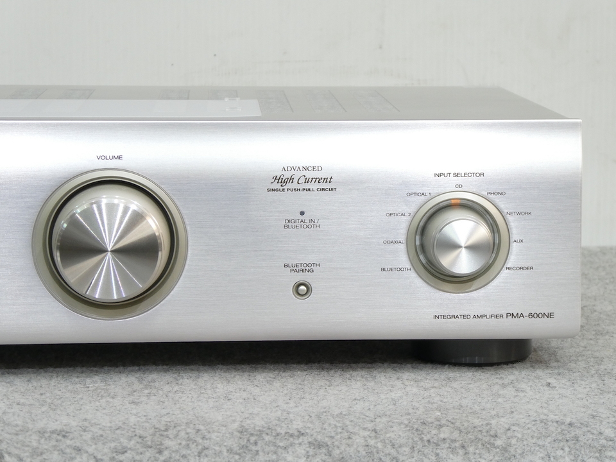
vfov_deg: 12.9
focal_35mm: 115
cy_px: 231
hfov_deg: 17.1
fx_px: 2046
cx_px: 308
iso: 200
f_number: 5.1
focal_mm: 20.6
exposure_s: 1/13
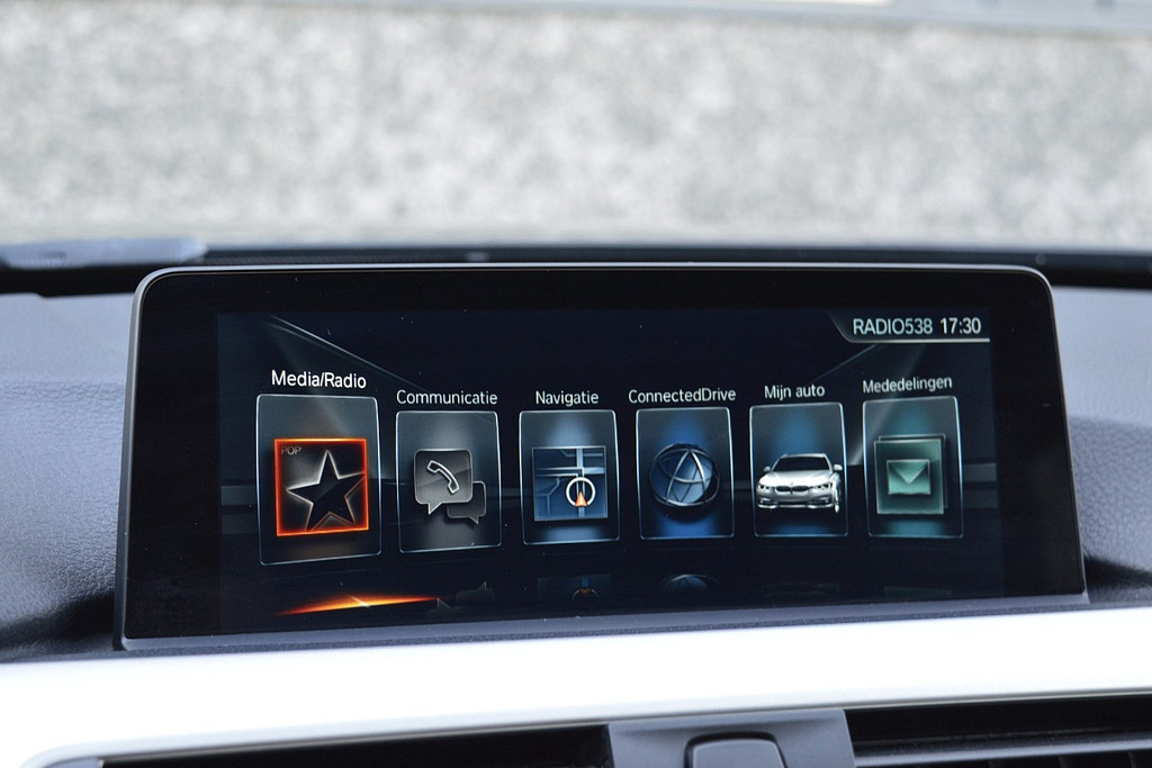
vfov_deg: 22.6
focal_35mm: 60
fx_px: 1920
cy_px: 384
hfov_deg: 33.4
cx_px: 576
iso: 800
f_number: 6.3
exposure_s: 1/60
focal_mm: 40
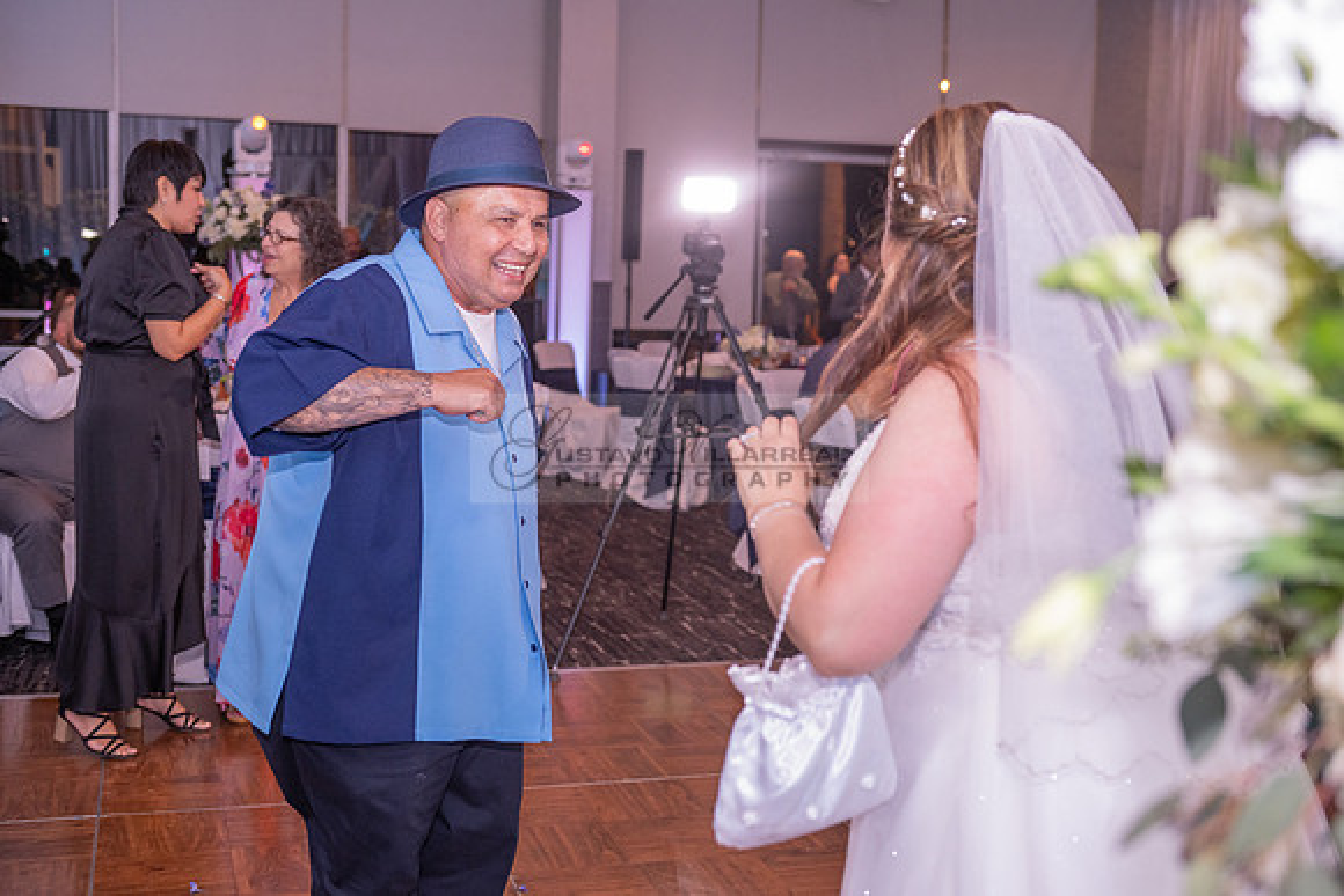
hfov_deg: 44.5
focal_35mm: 44
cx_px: 672
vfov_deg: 30.5
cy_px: 448
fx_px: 1643
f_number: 3.5
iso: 1600
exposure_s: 1/125
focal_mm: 44
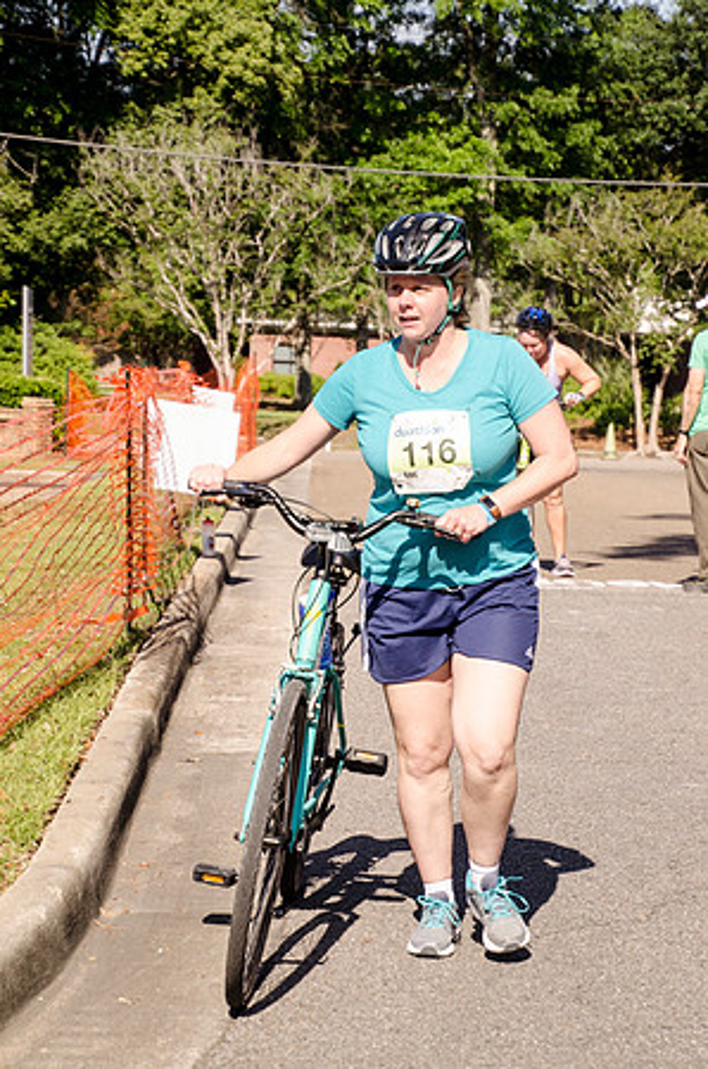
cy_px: 534
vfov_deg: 22.0
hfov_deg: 14.6
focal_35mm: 93
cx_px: 354
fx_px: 2756
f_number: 5
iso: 640
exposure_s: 1/2500
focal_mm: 62
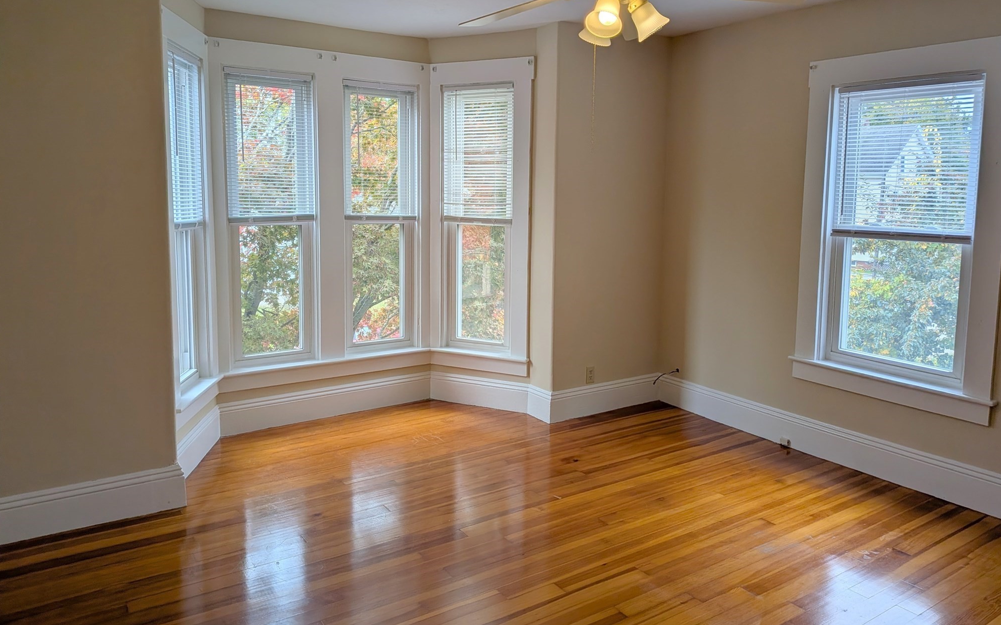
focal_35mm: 26
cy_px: 269
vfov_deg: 47.4
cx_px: 508
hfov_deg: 70.4
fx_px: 709
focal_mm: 4.53
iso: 30
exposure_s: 1/962
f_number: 1.7
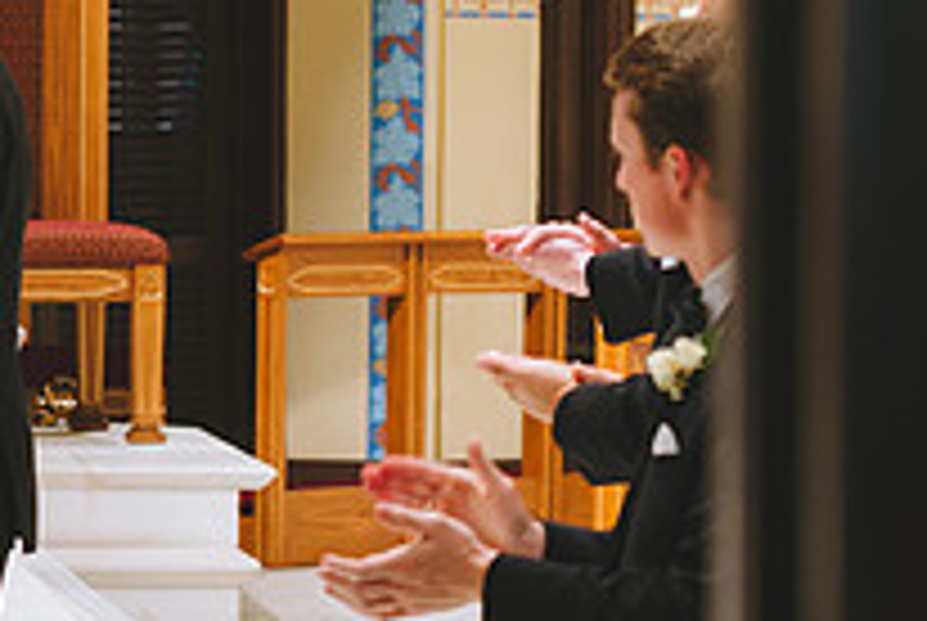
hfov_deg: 10.2
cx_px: -360
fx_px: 5080
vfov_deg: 7.0
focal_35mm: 197
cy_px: 430
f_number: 4.5
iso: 2000
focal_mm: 70
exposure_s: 1/125
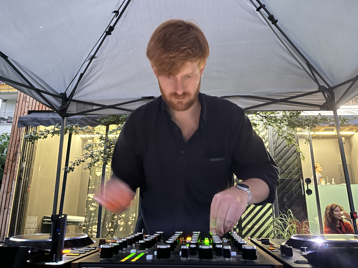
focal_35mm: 26
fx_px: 269
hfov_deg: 67.3
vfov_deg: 53.1
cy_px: 134
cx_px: 179
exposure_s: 1/15
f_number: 1.6
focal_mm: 5.1
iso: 1250
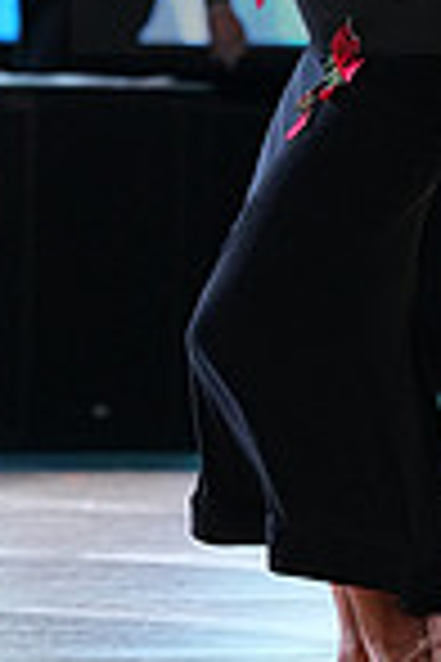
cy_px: -95
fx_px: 12623
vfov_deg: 3.0
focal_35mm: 687
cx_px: 695
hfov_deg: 2.0
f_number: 4
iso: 2500
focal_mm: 174
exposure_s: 1/400
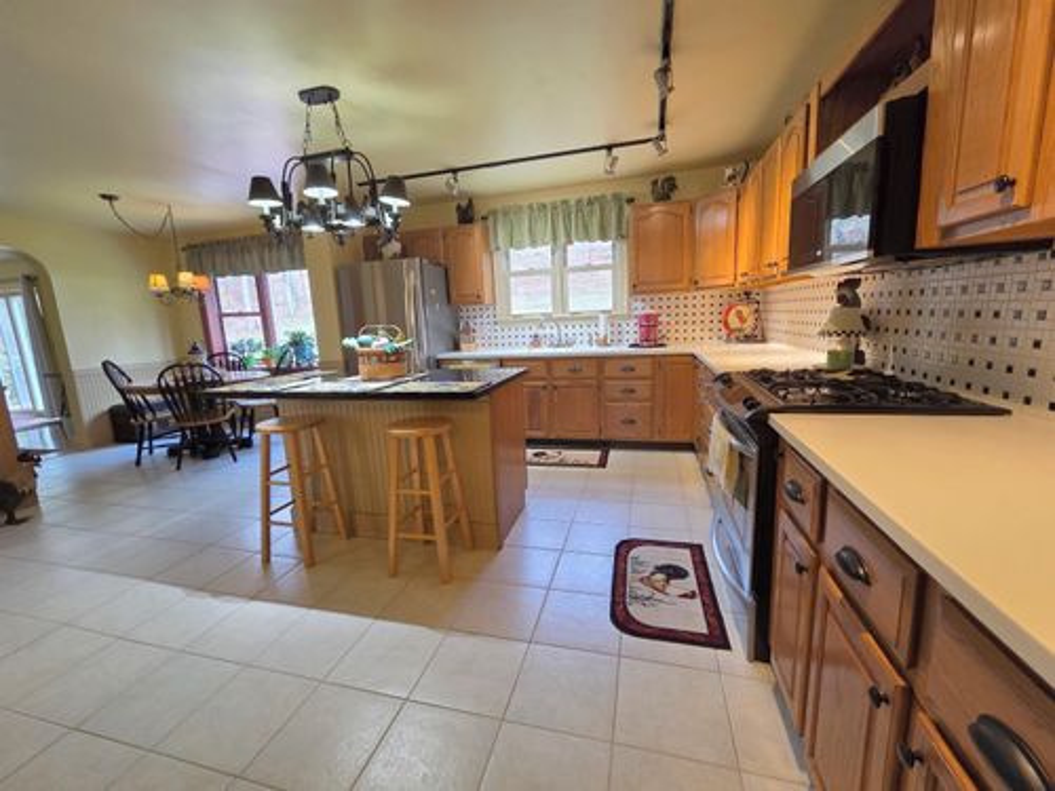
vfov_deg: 89.9
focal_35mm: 13
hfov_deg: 106.2
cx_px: 528
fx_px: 396
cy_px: 396
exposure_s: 1/60
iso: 200
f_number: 2.2
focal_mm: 2.2
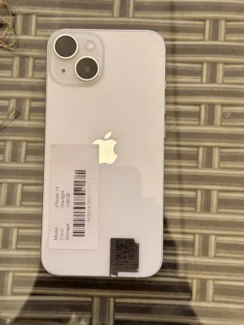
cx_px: 122
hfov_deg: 30.3
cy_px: 162
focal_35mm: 48
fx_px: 451
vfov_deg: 39.7
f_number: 1.78
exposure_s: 1/919
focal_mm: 6.86
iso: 80
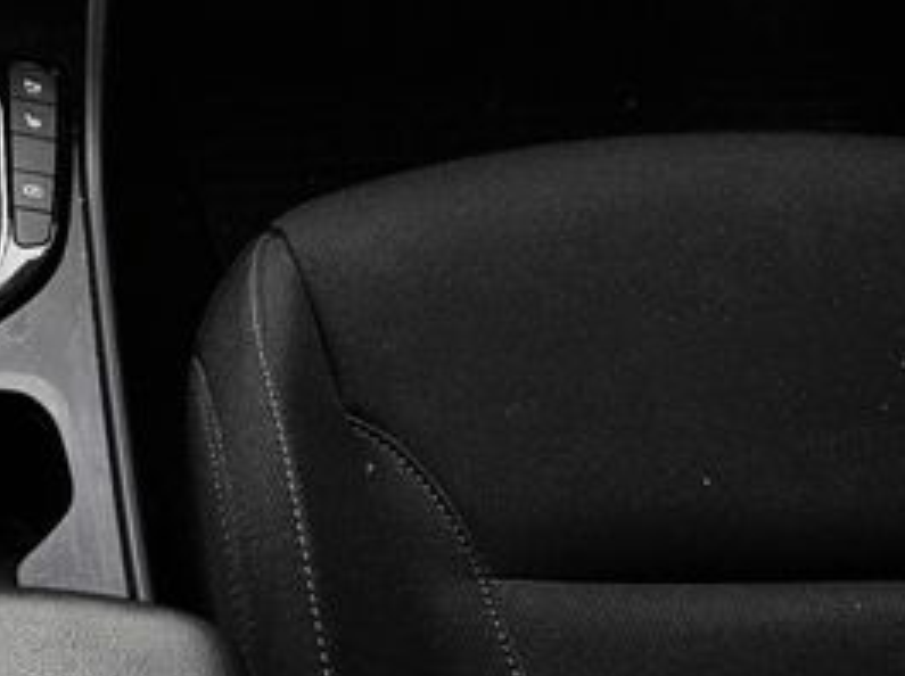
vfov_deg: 16.0
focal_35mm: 89
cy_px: -116
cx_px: -178
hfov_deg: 20.6
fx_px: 2324
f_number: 1.8
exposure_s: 1/180
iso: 50
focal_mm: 5.4
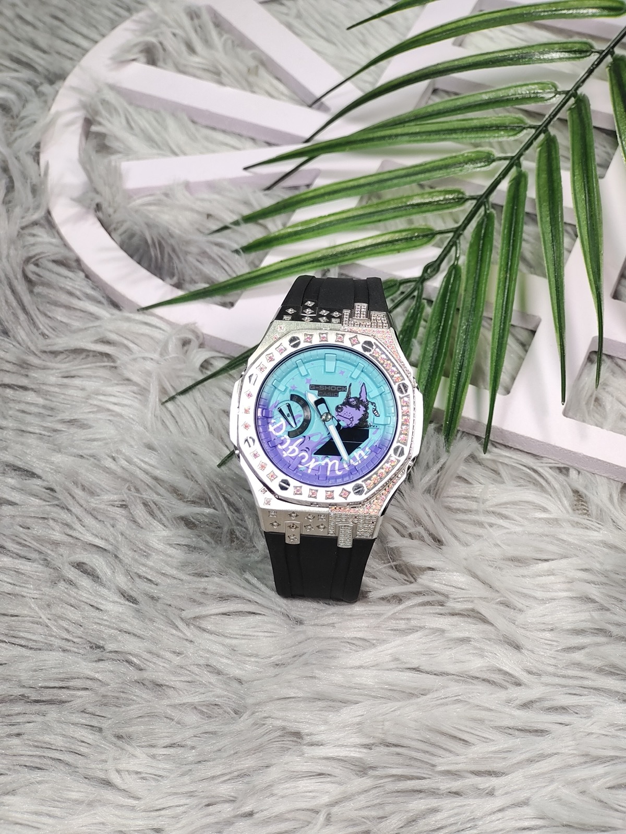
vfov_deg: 38.2
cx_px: 313
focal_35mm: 50
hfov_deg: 29.1
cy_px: 417
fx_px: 1206
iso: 51
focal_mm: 7.55
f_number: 2.08
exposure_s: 1/100
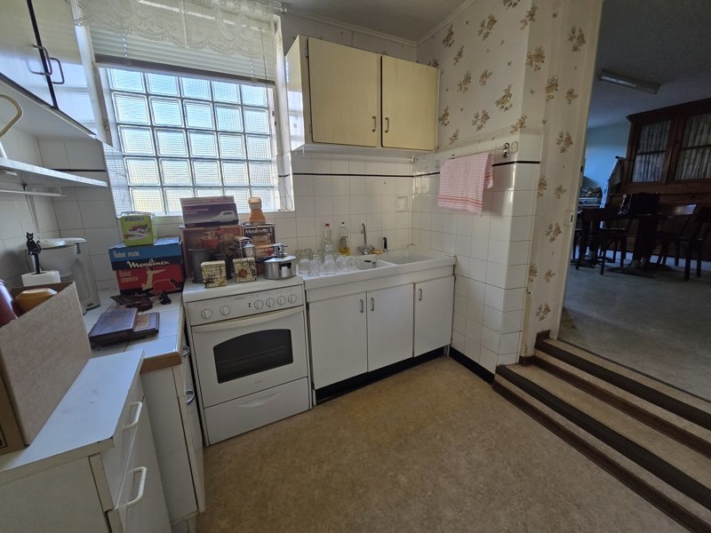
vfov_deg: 89.9
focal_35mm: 13
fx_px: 267
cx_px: 356
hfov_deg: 106.2
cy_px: 266
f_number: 2.2
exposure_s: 1/50
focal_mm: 2.2
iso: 250
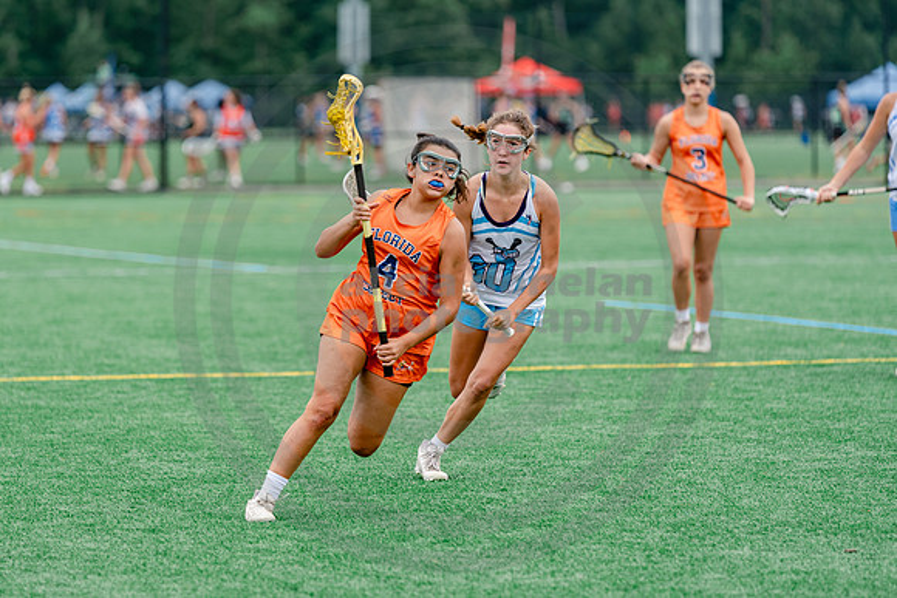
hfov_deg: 8.9
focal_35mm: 232
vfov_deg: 5.9
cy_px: 272
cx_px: 386
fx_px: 5788
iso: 250
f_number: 3.5
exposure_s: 1/800
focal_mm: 200
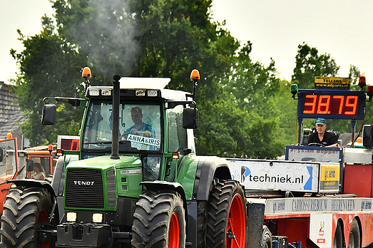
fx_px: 4514
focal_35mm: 436
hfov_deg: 4.7
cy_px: 171
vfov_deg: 3.1
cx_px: 148
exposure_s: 1/1000
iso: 500
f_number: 9
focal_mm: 190
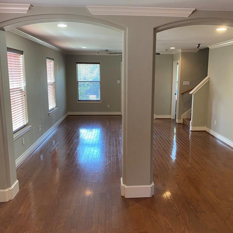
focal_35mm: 32
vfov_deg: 51.1
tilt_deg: -10.2
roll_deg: -0.7
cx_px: 128
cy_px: 119
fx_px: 244
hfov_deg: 51.0
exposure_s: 1/60
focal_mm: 4.25
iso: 100
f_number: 1.8
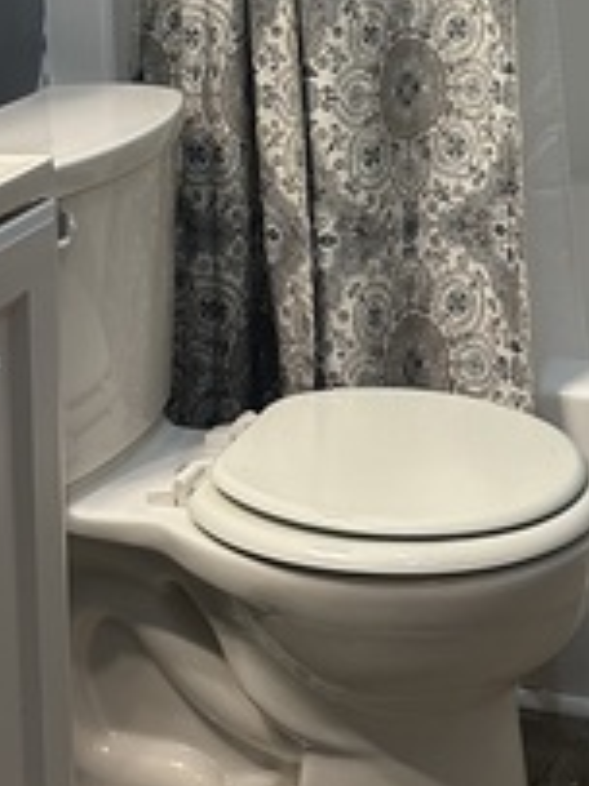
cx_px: 364
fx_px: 1794
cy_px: -126
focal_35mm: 79
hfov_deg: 18.6
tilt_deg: -3.3
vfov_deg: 22.9
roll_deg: +1.3
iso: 200
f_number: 1.78
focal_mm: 6.86
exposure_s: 1/120
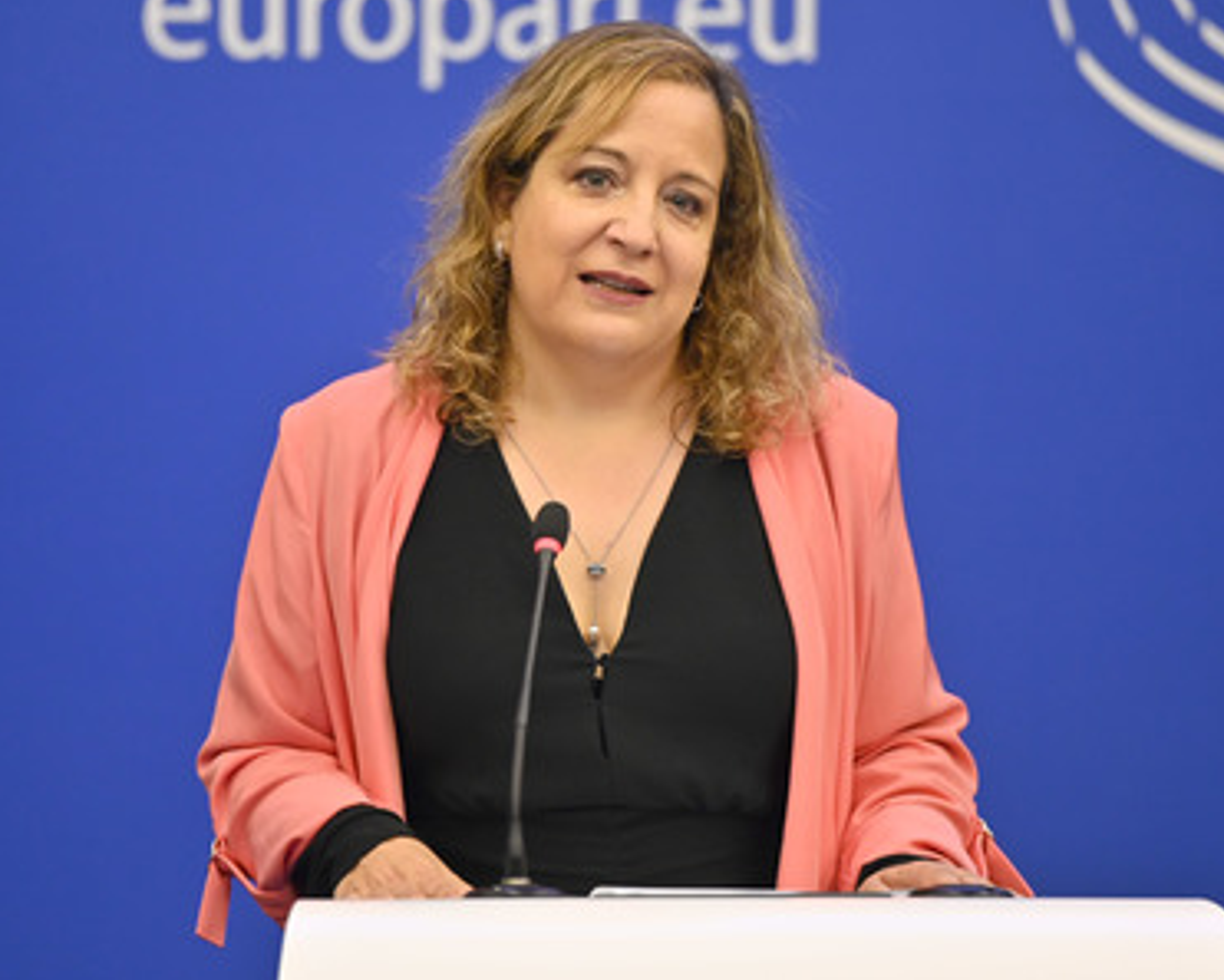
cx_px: 632
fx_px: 8262
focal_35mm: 228
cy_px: 488
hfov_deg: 8.5
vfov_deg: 6.8
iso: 1600
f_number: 2.8
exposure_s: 1/320
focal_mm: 200
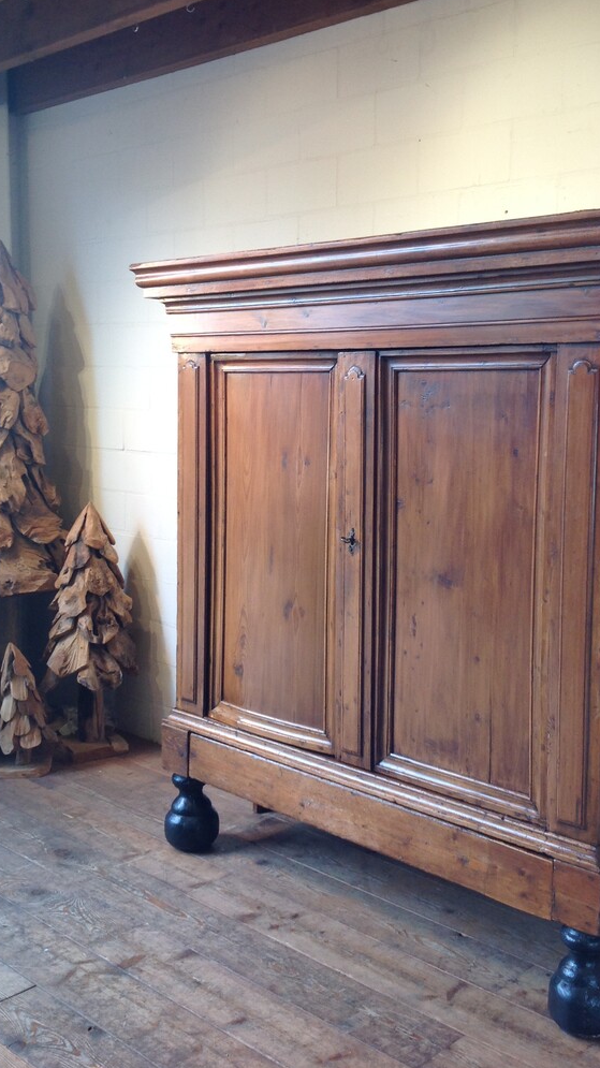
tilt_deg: -7.2
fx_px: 1161
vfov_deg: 49.4
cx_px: 347
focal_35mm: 41
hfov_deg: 28.9
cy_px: 503
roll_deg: +0.5
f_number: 2.4
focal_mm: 4.28
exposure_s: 1/60
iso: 50
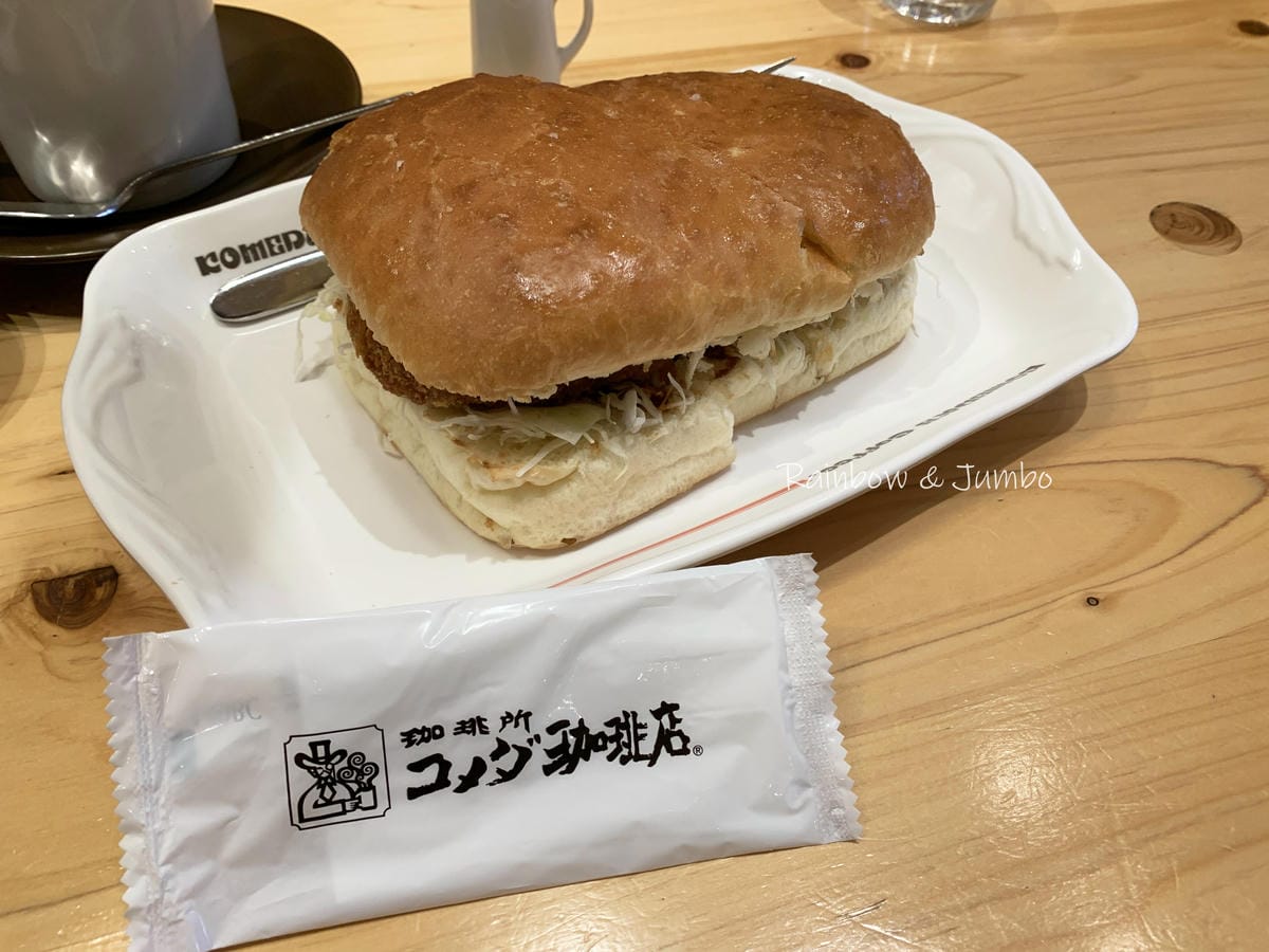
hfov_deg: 67.3
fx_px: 953
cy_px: 476
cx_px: 634
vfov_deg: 53.1
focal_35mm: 26
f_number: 1.8
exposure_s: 1/120
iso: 100
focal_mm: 4.25
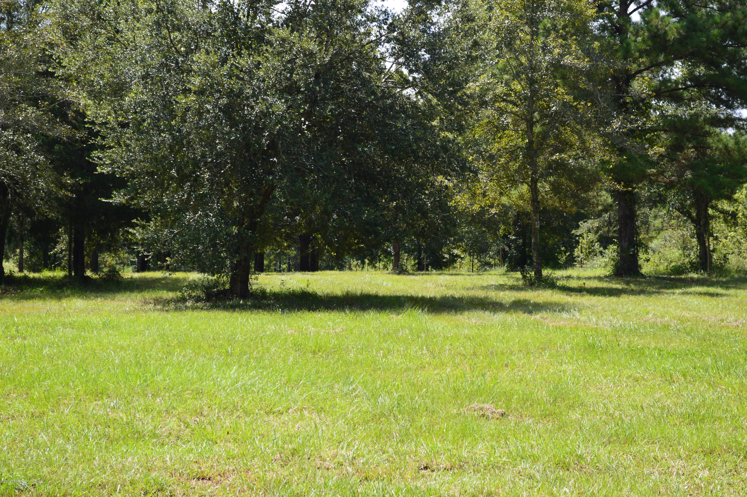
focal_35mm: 72
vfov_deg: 18.9
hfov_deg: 28.1
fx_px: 1493
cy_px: 248
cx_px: 374
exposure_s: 1/160
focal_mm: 48
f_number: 6.3
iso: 100
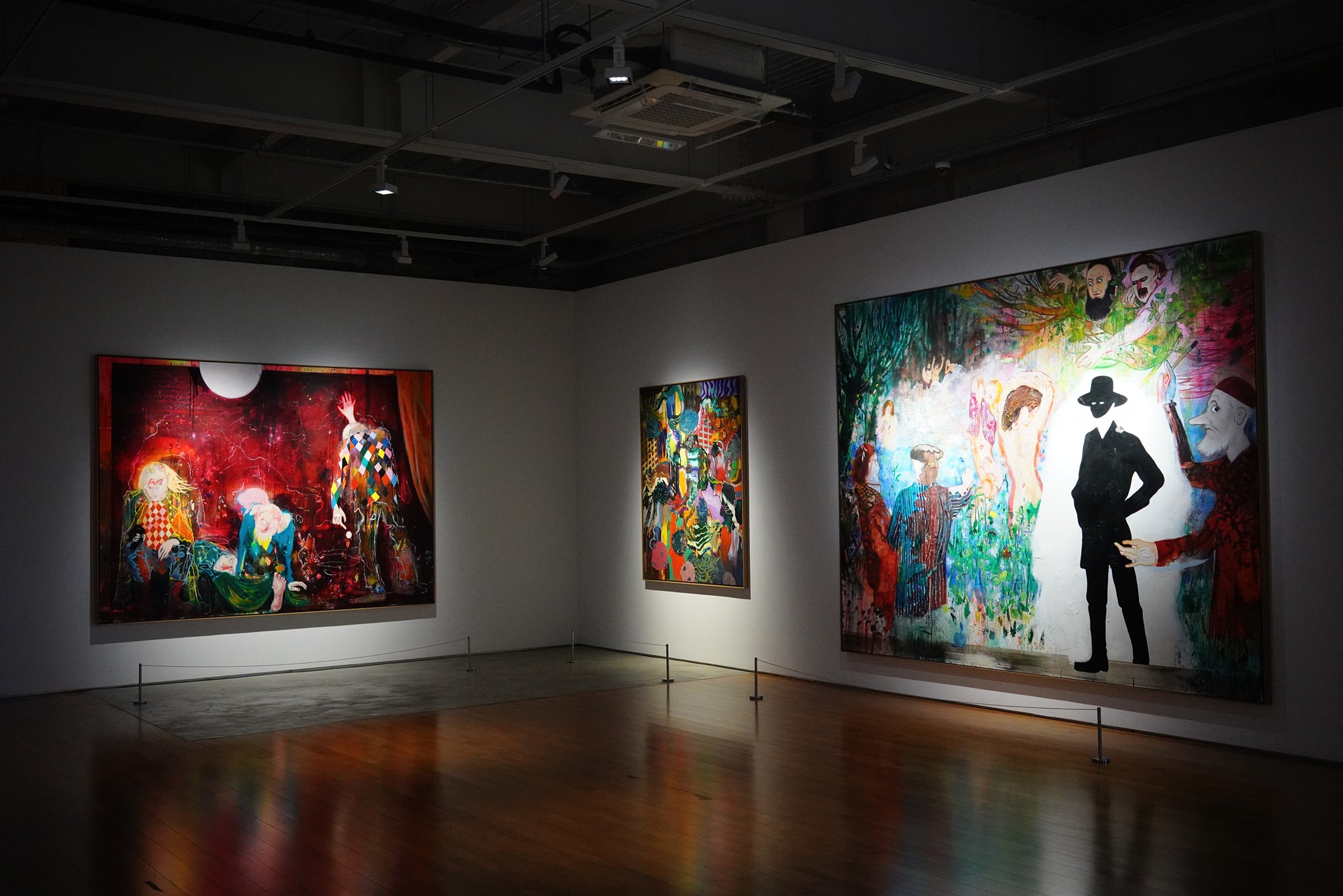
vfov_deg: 37.9
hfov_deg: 54.4
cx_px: 672
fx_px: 1306
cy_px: 448
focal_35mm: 35
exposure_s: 1/100
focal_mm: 35
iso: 6400
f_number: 6.3
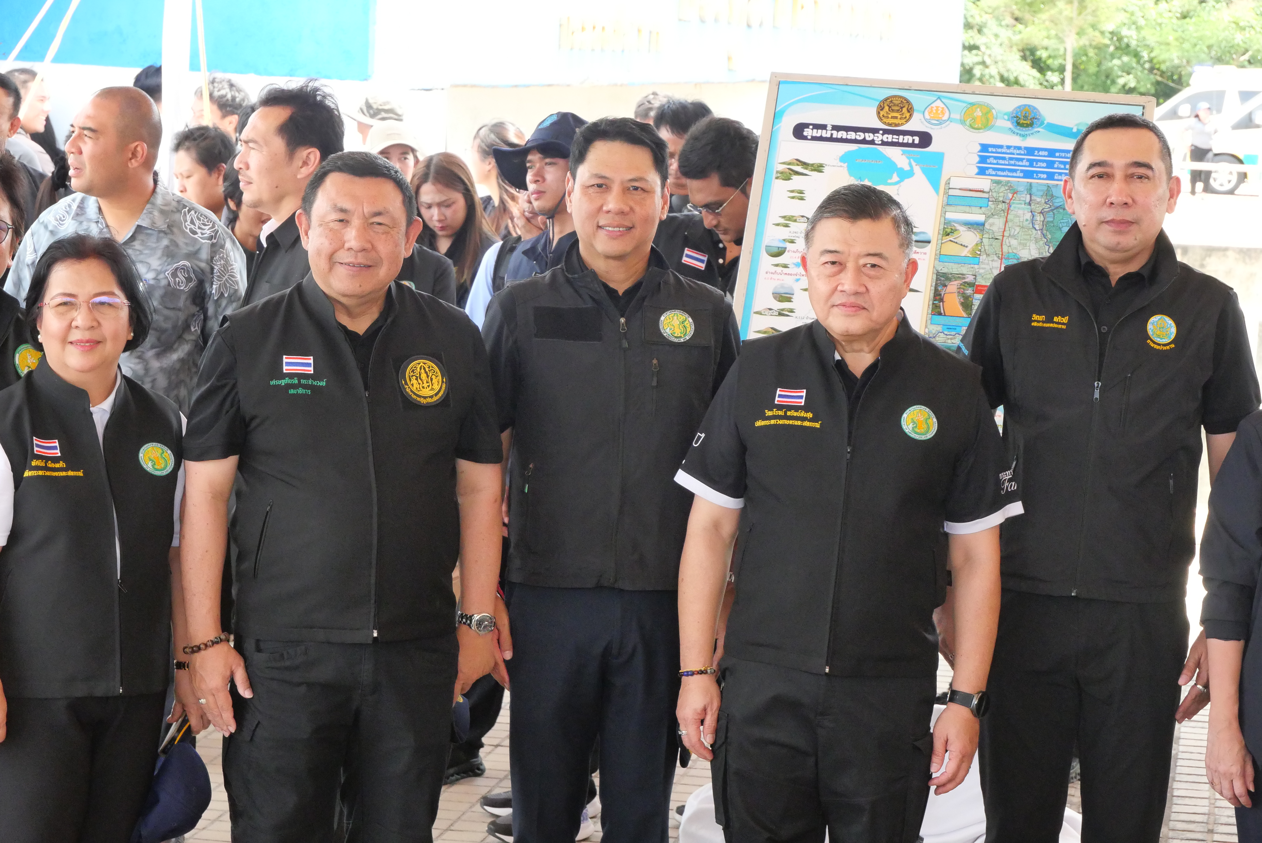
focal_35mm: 101
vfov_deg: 13.6
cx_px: 631
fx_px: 3543
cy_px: 422
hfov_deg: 20.2
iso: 3200
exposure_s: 1/400
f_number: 8
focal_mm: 49
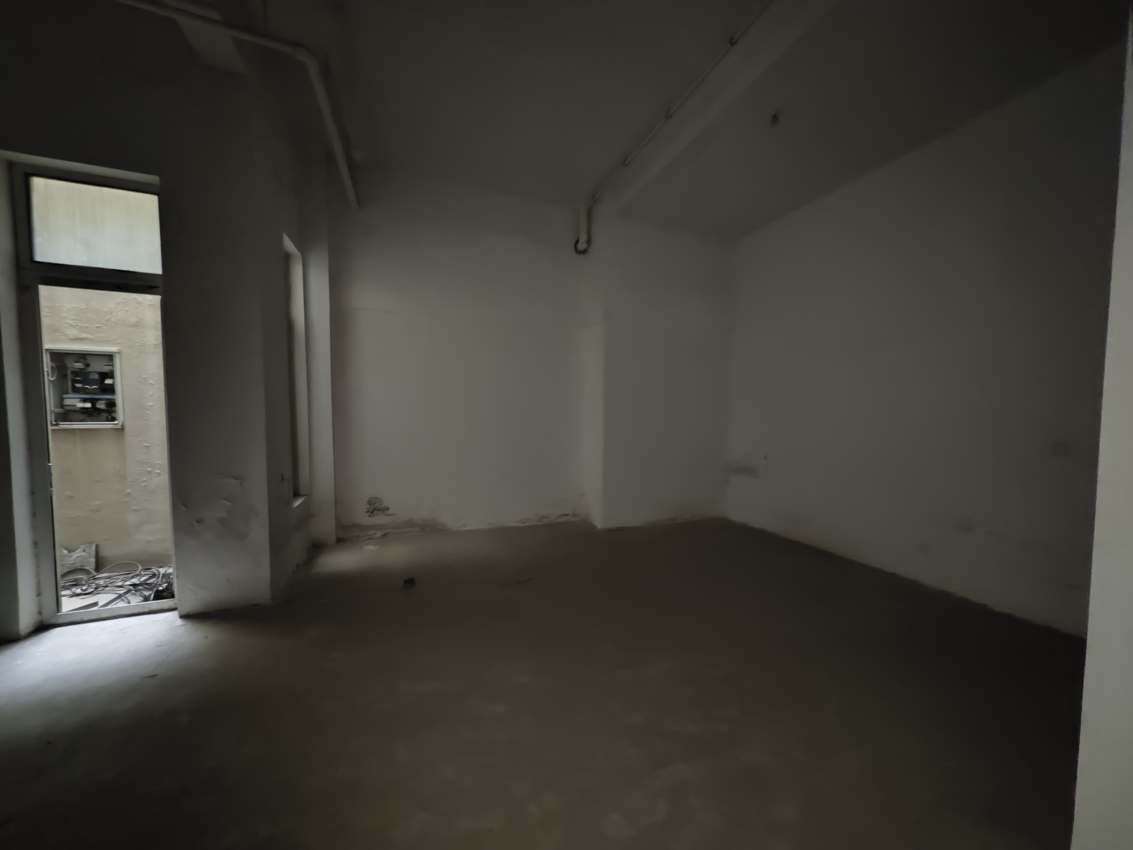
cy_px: 425
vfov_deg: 94.5
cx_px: 566
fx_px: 393
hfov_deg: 110.5
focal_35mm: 12
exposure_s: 1/12.5
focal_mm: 2.03
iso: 4000
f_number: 1.8
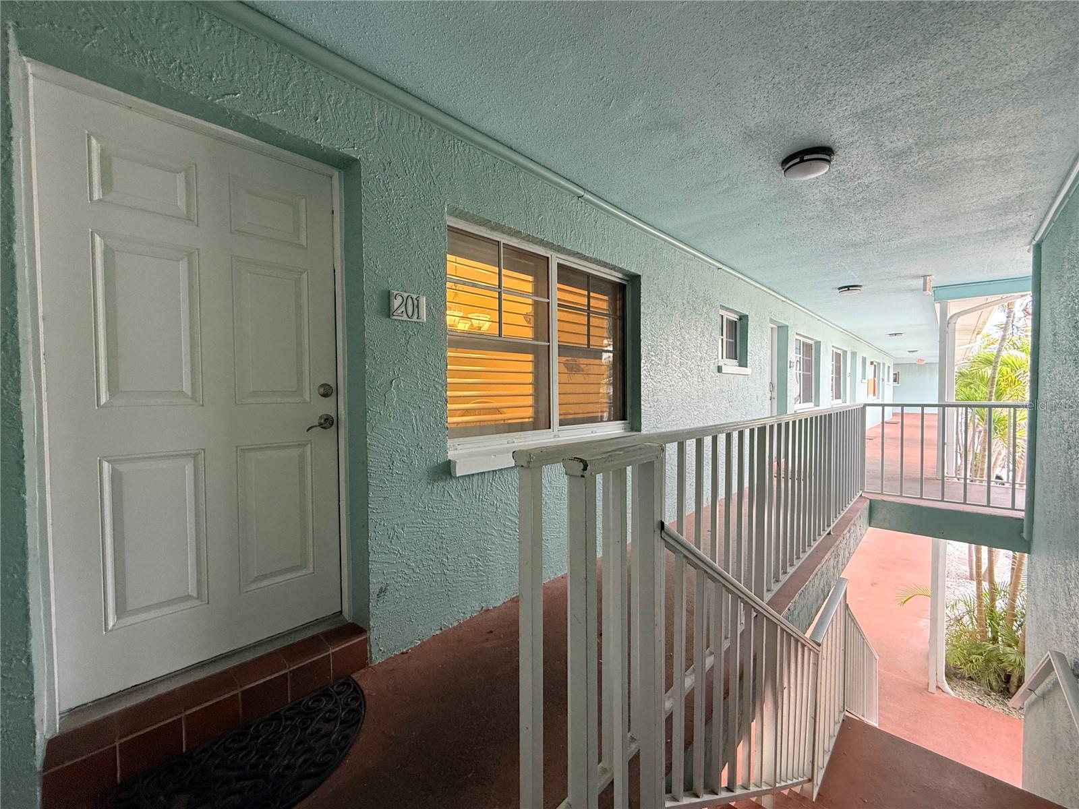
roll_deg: +0.4
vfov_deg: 85.7
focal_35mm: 14
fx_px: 436
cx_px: 540
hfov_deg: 102.1
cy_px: 404
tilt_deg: -1.3
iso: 250
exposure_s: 1/99
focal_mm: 2.22
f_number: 2.2
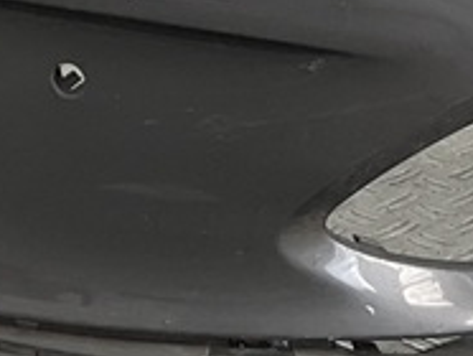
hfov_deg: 12.0
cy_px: -371
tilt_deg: -8.8
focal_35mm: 157
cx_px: 715
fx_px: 2148
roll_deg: +1.6
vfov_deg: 8.9
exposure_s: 1/129
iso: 16
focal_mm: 3
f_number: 1.8
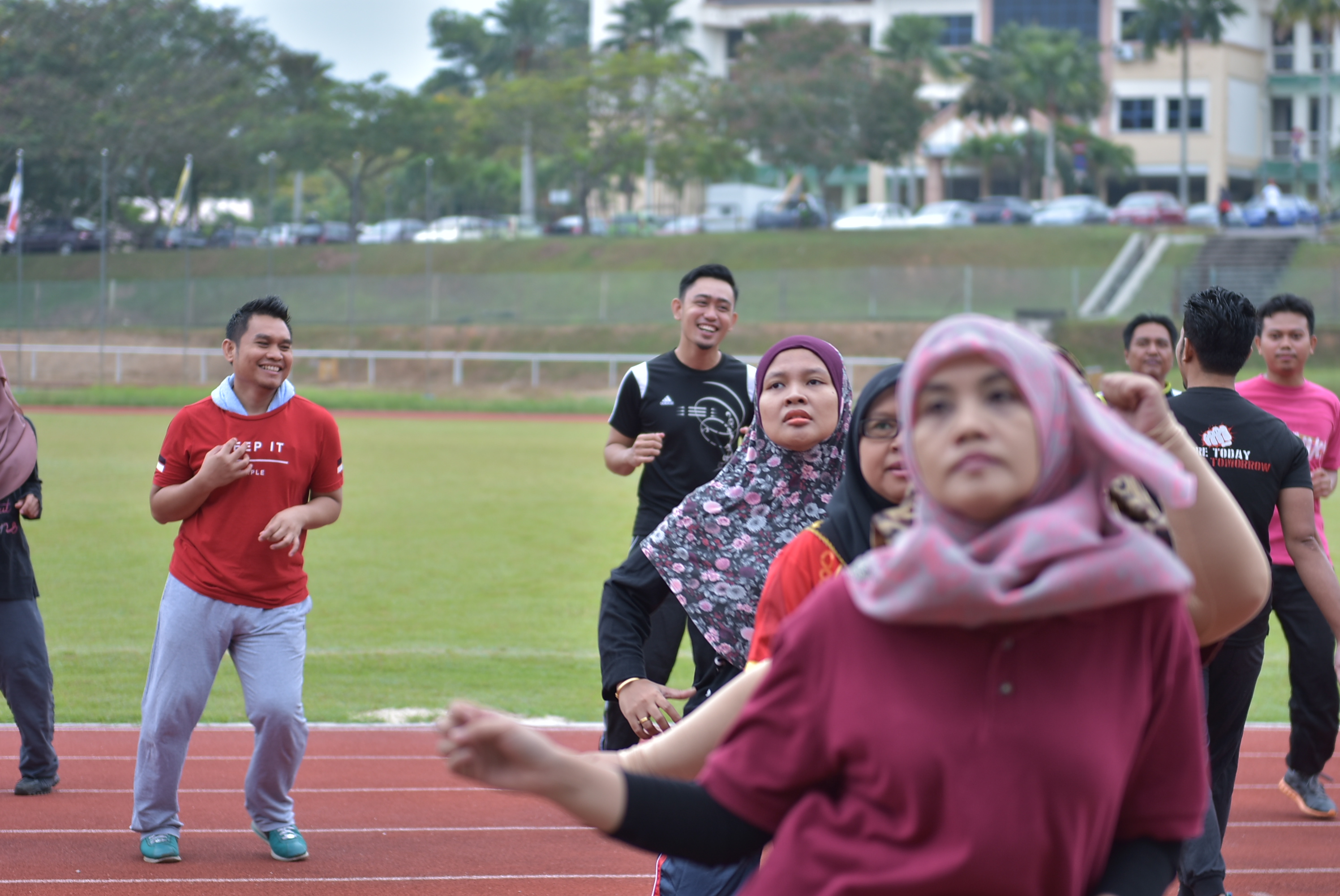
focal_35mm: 105
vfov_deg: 13.1
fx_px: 3911
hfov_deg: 19.4
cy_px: 448
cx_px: 670
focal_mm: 70
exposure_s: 1/200
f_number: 2.8
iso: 100
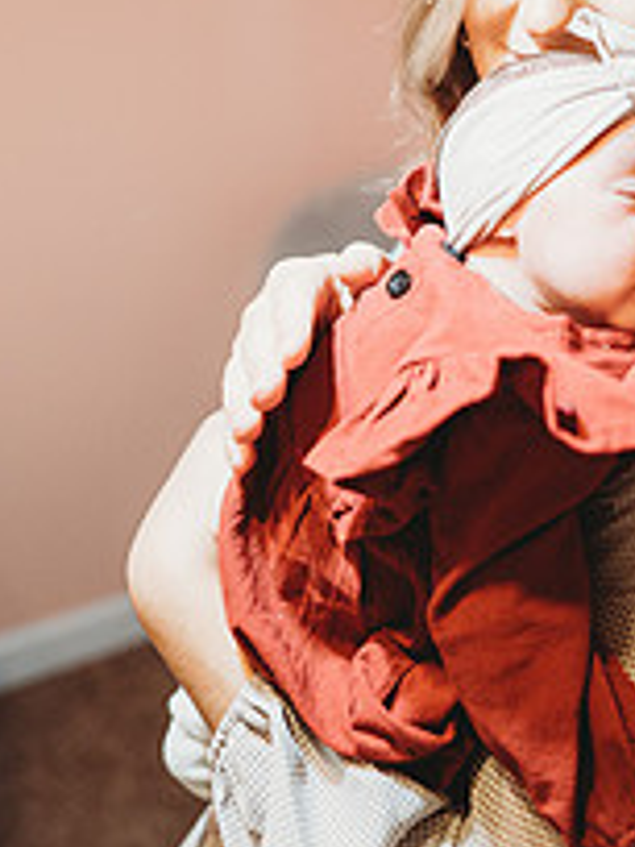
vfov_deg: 35.8
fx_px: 1247
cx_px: 448
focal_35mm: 51
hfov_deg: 28.3
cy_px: 125
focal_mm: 24
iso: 1250
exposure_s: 1/160
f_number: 1.8
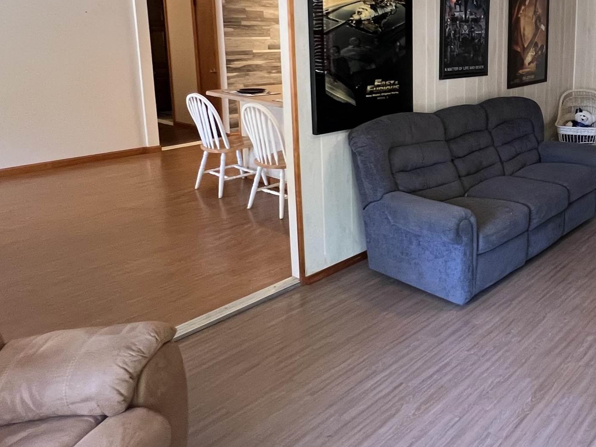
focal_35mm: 29
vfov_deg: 46.5
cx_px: 538
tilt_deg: -9.9
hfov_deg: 53.8
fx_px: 499
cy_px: 113
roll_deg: -2.4
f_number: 1.8
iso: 320
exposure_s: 1/60
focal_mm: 1.57
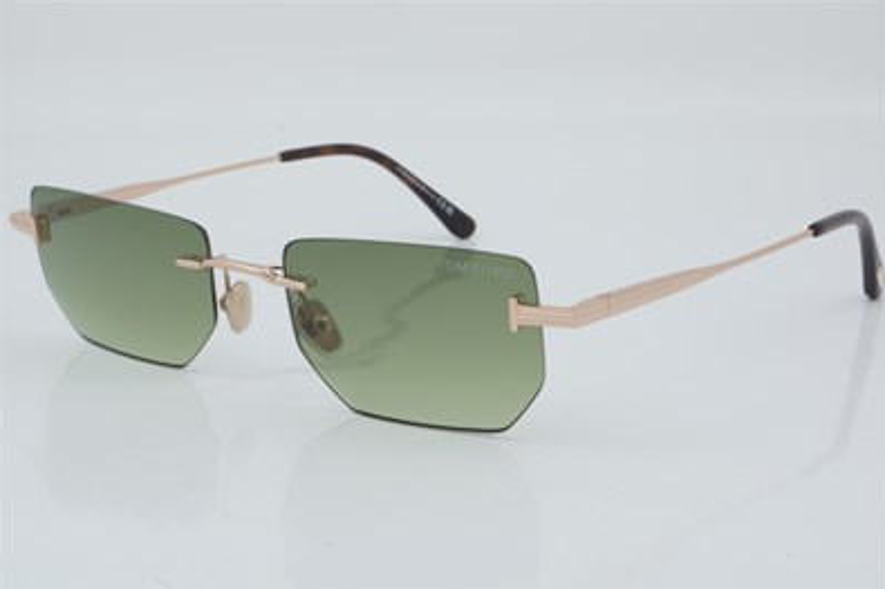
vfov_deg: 17.9
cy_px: 296
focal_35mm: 76
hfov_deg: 26.7
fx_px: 1867
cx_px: 446
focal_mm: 50
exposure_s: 1/4
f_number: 29
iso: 100
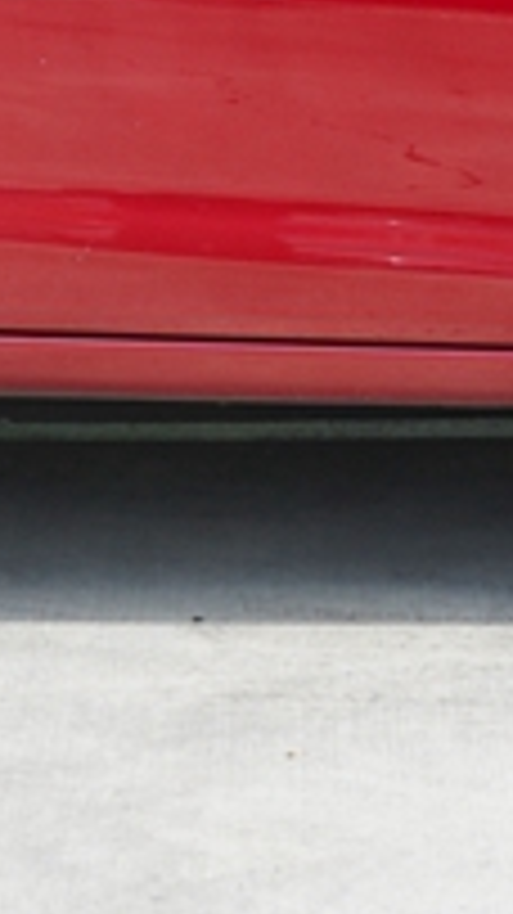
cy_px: -344
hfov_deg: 7.0
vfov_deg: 12.0
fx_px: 4213
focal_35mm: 174
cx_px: 144
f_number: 7.1
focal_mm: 33
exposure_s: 1/125
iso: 100
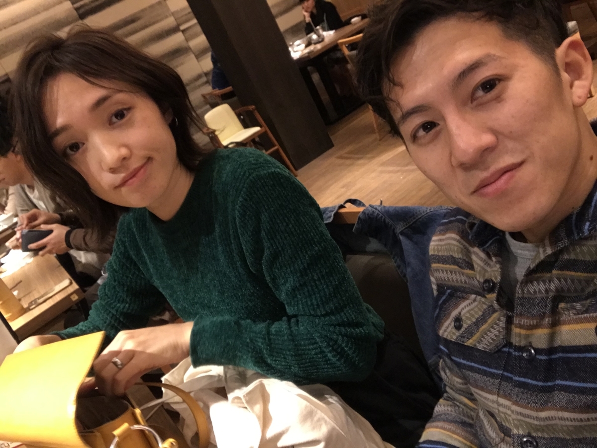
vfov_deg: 44.2
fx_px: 552
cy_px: 224
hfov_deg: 56.8
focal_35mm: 32
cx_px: 298
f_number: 2.2
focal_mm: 2.87
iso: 200
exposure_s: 1/20
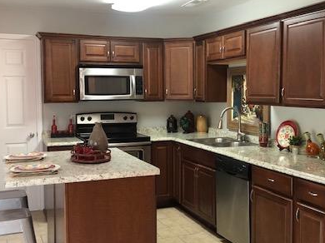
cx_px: 206
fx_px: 432
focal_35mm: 46
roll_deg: -0.2
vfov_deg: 31.5
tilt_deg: -4.5
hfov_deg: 40.9
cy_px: 125
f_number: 1.8
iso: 40
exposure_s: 1/15
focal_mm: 3.99
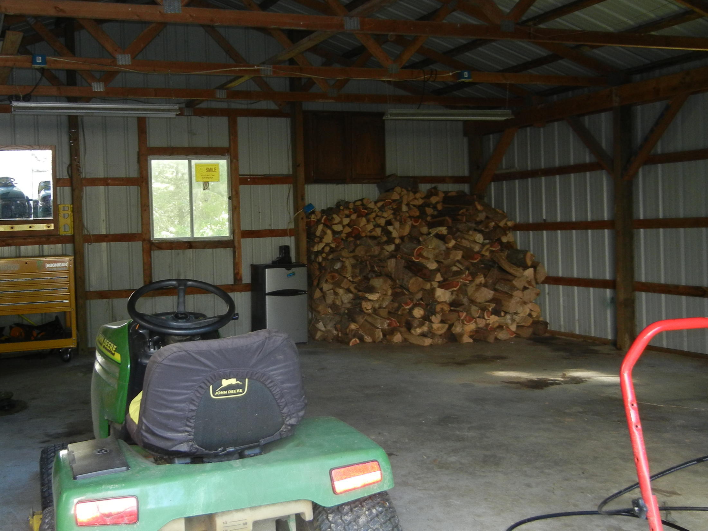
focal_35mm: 41
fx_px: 839
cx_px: 251
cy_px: 248
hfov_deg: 45.3
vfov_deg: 35.1
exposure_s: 1/30
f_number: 3.5
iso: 200
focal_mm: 5.4
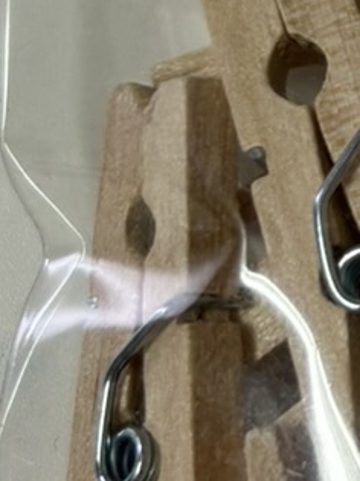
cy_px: -43
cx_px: 618
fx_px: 2345
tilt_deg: -75.6
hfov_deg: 8.5
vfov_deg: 11.5
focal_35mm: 169
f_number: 1.6
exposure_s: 1/50
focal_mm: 5.96
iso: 80
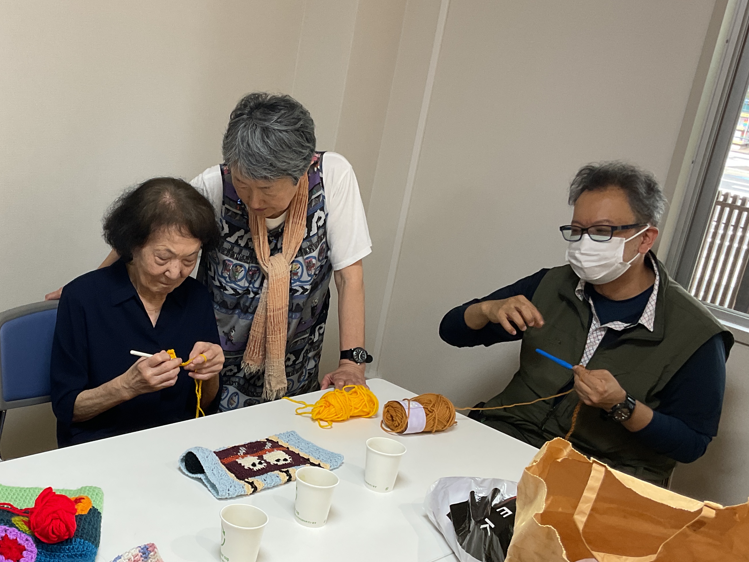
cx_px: 216
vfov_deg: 32.0
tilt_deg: -19.0
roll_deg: -7.3
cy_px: 369
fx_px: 974
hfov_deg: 41.2
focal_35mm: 45
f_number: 1.8
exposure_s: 1/60
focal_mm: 3
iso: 40
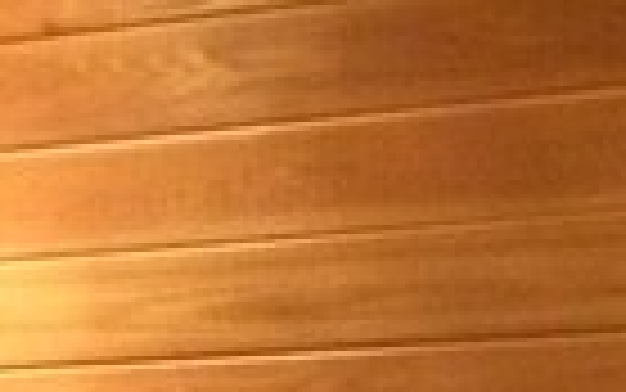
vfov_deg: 5.9
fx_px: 3618
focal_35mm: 212
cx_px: -734
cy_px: 973
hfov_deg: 9.1
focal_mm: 4.15
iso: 320
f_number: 2.2
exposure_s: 1/17
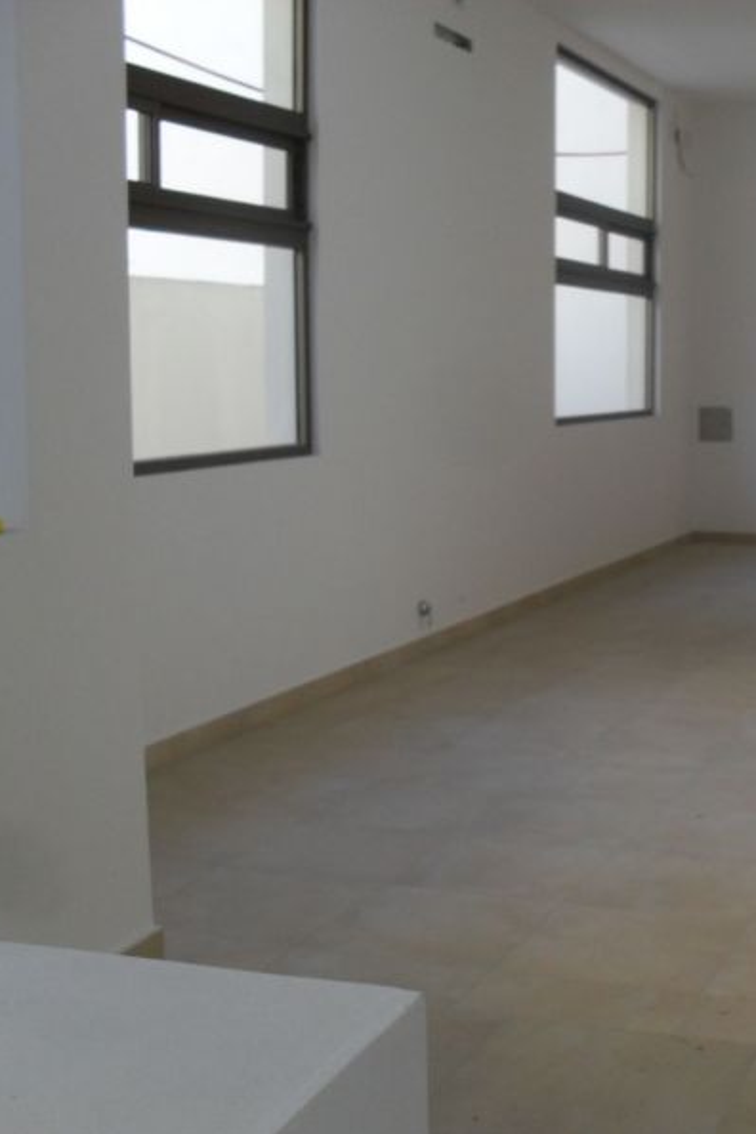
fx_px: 1543
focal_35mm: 49
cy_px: 569
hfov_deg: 26.6
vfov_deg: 40.3
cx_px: 685
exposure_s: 1/60
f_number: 3.2
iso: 100
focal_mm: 6.3
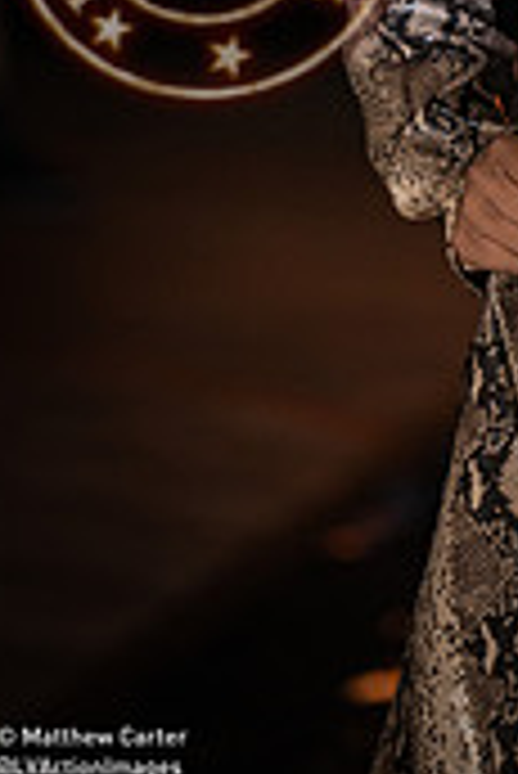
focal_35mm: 444
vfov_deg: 4.6
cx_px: 644
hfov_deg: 3.1
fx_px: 9563
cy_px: -202
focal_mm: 170
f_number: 2.8
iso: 1600
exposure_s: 1/640
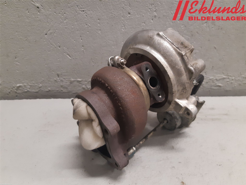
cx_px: 123
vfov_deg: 53.1
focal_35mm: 26
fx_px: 185
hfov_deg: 67.3
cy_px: 92
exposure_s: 1/50
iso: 250
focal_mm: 3.93
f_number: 1.7
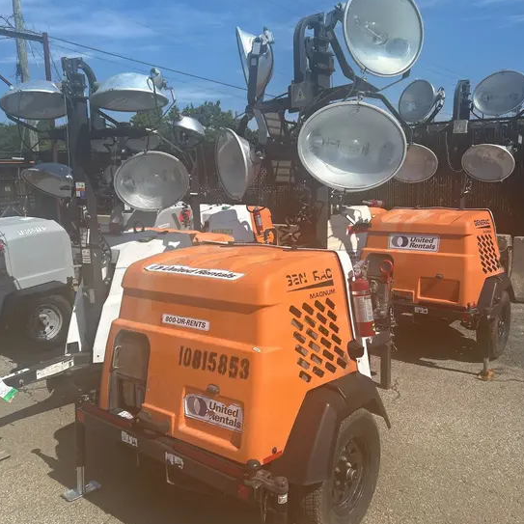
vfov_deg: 52.5
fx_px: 531
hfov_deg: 52.5
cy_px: 259
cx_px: 262
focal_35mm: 31
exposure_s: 1/4274
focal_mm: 5.7
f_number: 1.5
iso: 50
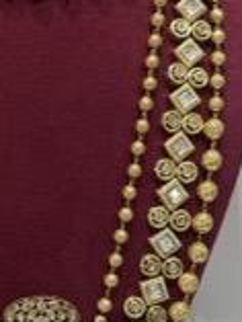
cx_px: -49
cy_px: 230
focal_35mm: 98
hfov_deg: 14.6
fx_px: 912
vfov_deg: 19.9
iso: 64
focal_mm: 6.76
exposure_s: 1/121
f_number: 1.78
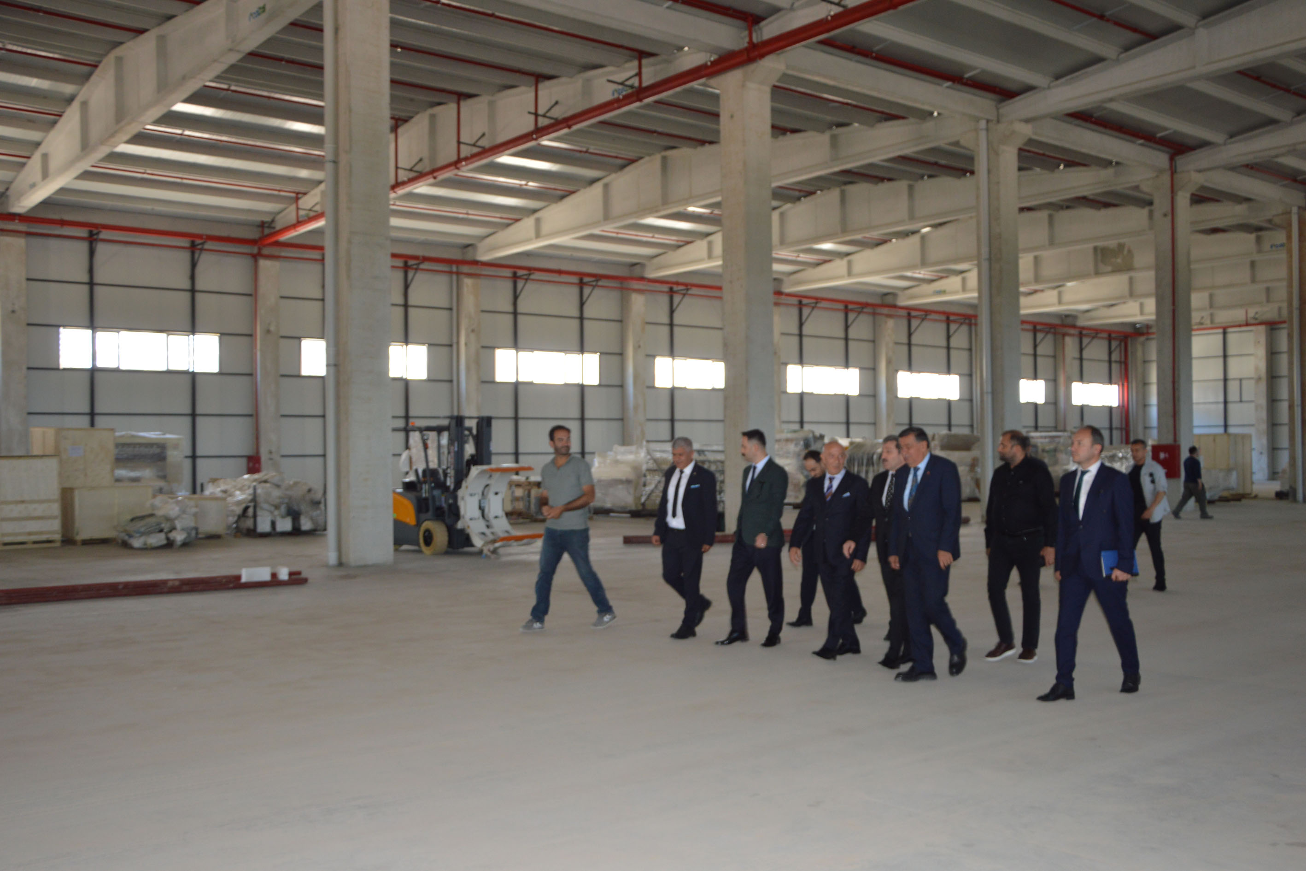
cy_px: 436
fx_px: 1197
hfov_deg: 57.2
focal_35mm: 33
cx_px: 653
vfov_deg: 40.0
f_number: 4
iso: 400
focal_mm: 22
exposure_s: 1/80
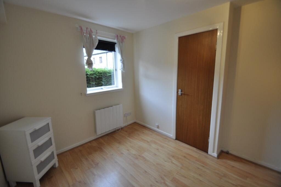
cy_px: 94
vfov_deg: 77.2
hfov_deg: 100.4
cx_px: 140
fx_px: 117
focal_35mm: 15
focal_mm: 10
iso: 400
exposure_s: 1/60
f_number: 4
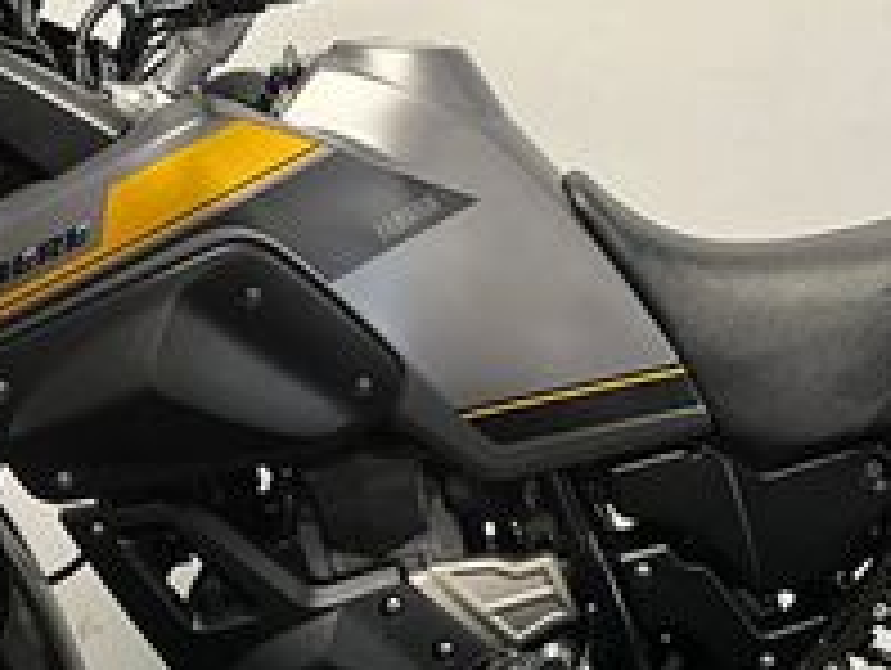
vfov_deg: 17.6
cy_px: 355
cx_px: 554
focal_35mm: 84
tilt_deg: -7.8
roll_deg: +0.2
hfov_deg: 23.2
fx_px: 2165
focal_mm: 5.1
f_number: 1.6
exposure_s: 1/50
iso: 80
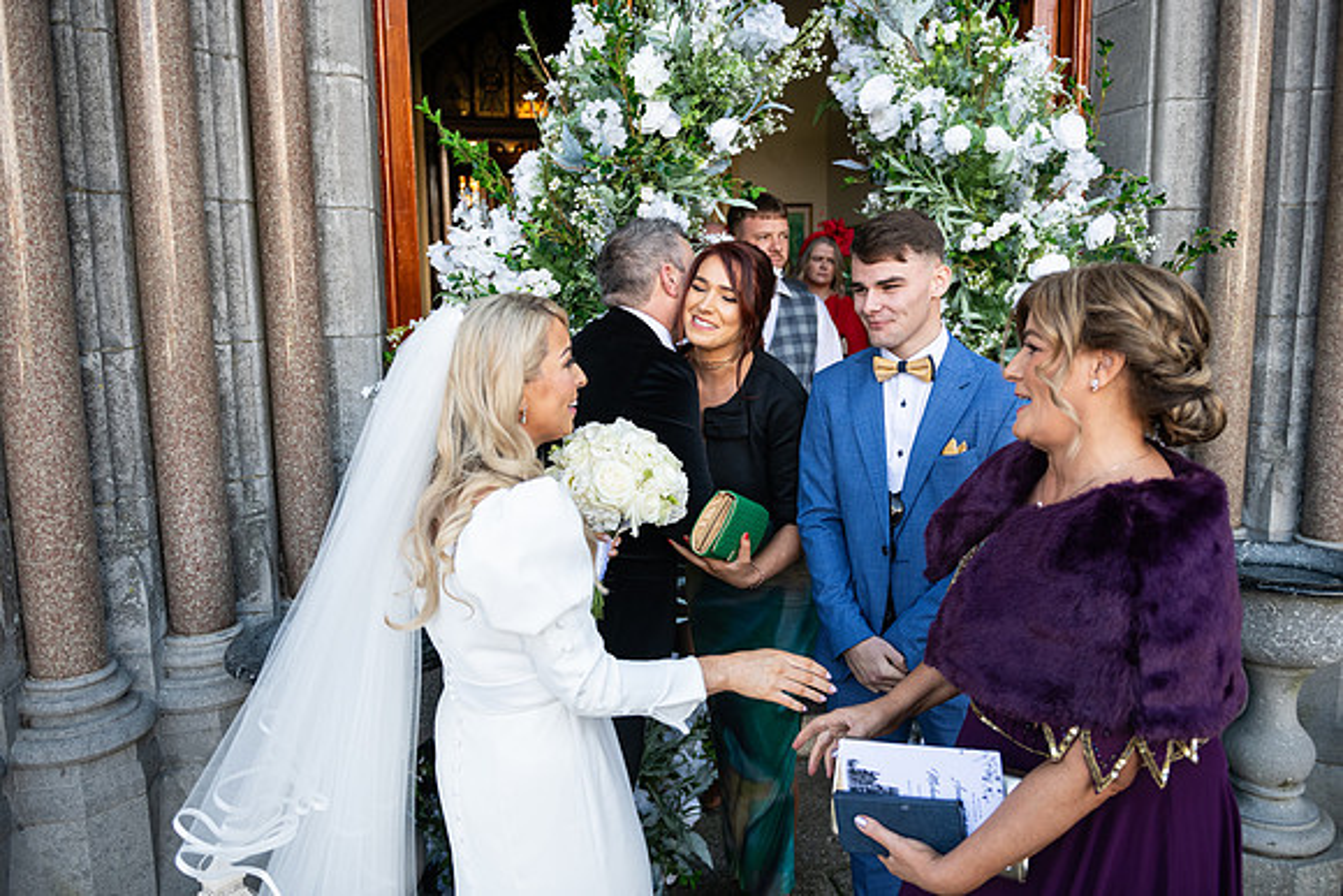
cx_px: 672
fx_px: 1007
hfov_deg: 67.4
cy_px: 448
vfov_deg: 48.0
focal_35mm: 27
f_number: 3.5
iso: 500
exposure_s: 1/800
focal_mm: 27
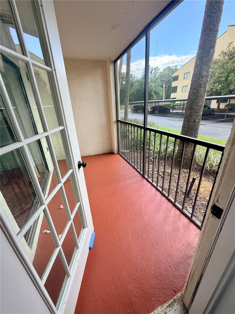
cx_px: 118
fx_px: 127
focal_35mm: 14
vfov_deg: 102.1
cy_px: 157
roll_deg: +2.7
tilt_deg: -22.5
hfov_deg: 85.7
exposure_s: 1/121
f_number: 2.2
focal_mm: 2.22
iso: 125
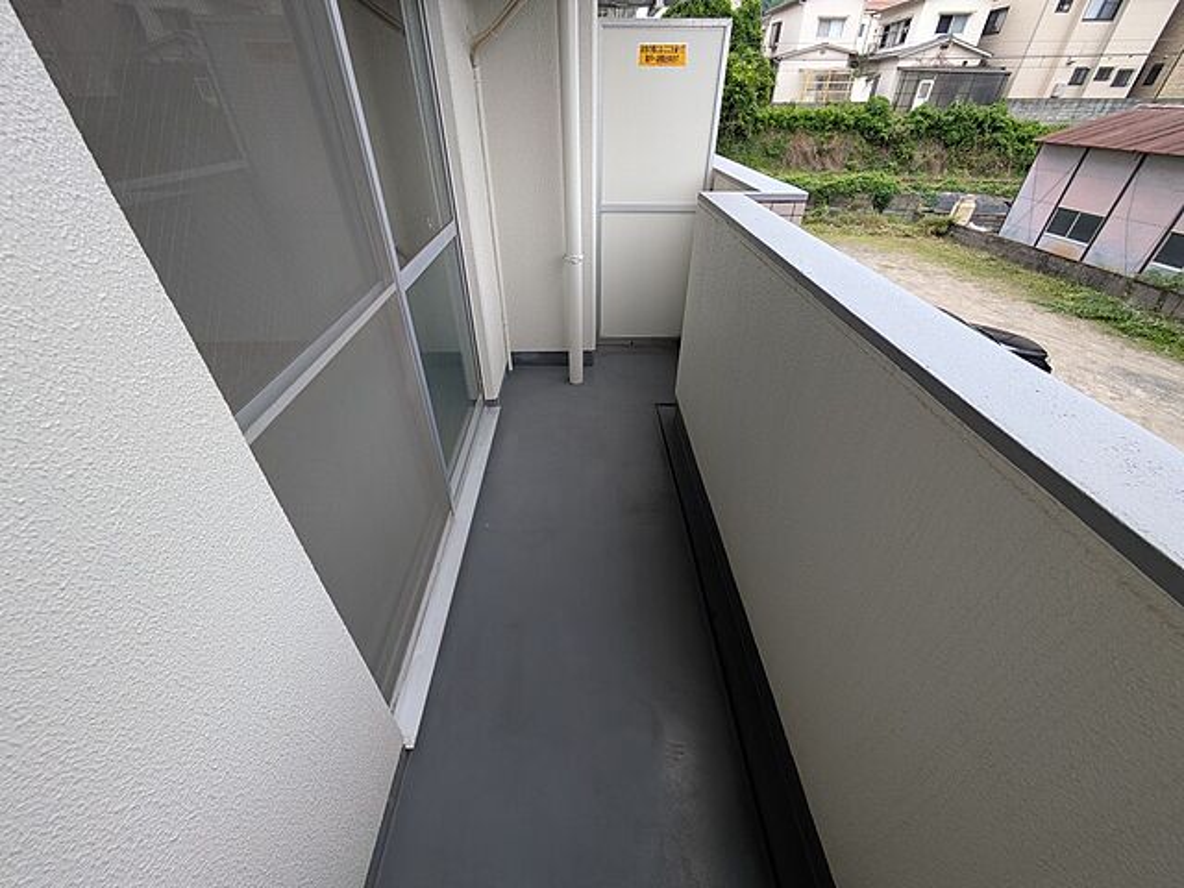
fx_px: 479
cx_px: 592
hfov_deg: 102.1
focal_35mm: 14
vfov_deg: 85.7
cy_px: 444
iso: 46
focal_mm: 1.83
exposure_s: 1/387
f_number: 2.2
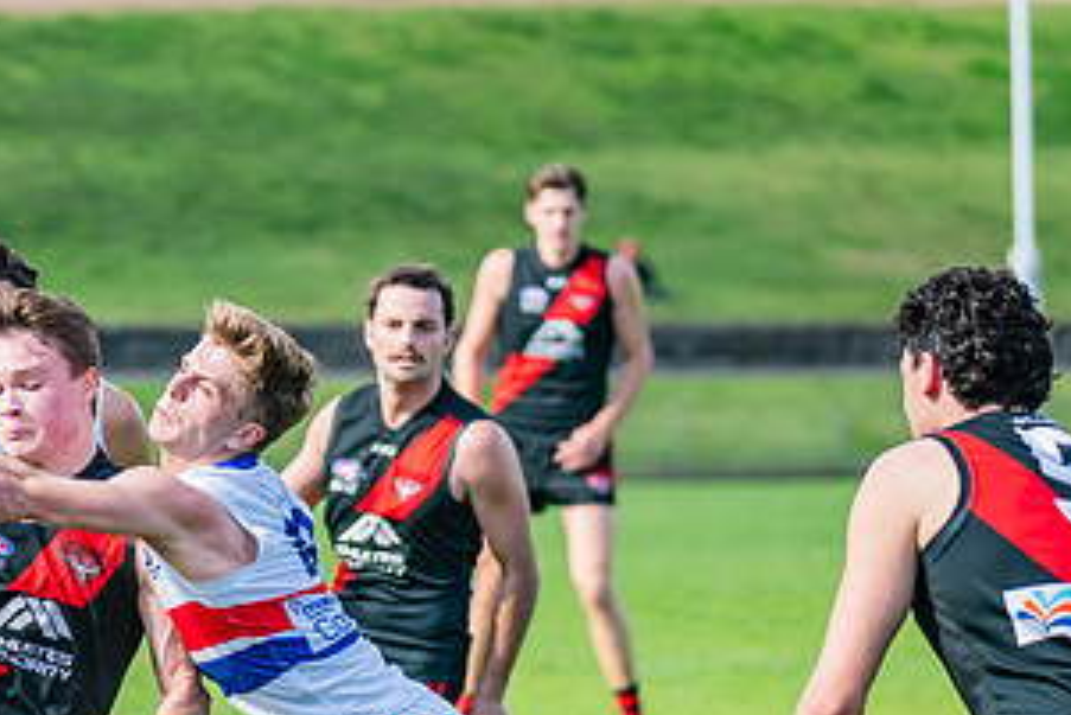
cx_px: 123
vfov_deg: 4.0
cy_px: 680
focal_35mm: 343
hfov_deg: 6.0
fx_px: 10209
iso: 800
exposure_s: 1/1600
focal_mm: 170
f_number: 5
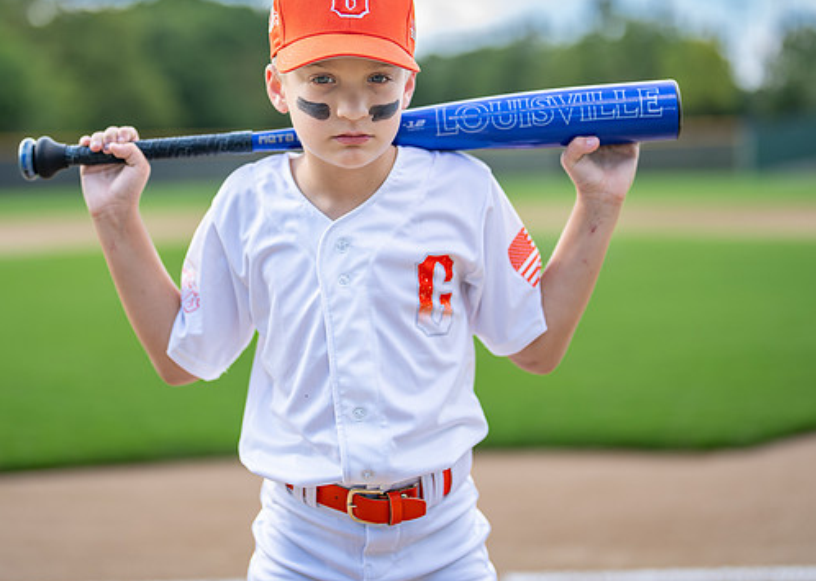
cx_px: 363
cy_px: 215
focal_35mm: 69
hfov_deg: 28.6
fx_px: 1598
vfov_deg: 20.6
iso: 100
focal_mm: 50
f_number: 1.2
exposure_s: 1/2000
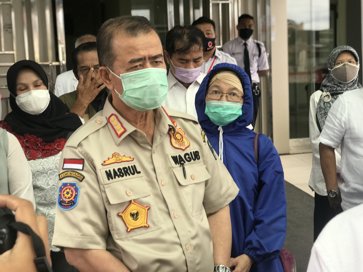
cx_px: 182
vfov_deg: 25.7
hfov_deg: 33.8
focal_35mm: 57
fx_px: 598
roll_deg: +1.0
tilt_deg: -8.4
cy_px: 136
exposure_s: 1/100
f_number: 2.8
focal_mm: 6.6
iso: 32
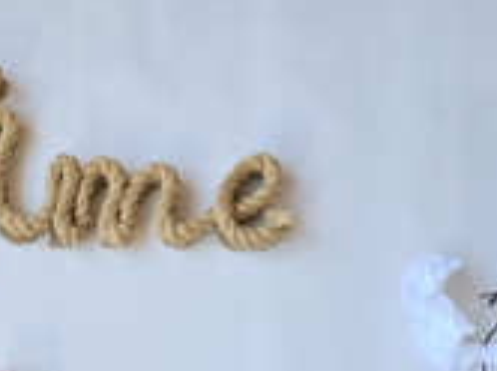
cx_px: 138
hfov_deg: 26.1
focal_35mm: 74
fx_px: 1061
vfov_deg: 16.6
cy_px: 666
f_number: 1.7
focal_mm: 6.3
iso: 125
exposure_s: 1/180
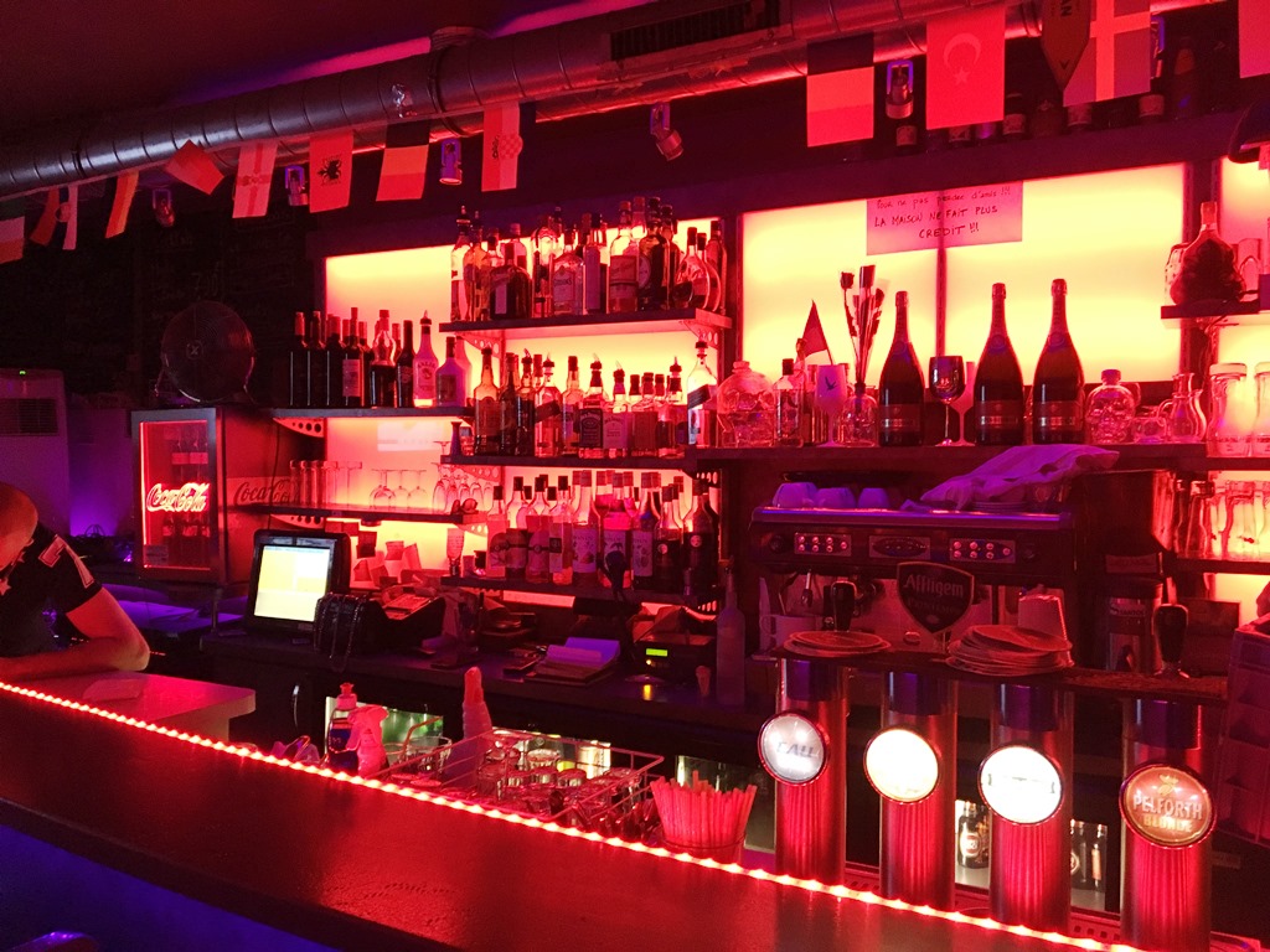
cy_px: 476
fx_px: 1064
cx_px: 635
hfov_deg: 61.7
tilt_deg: -1.9
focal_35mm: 29
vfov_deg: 48.2
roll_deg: -1.1
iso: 200
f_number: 2.2
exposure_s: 1/17
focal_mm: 4.15
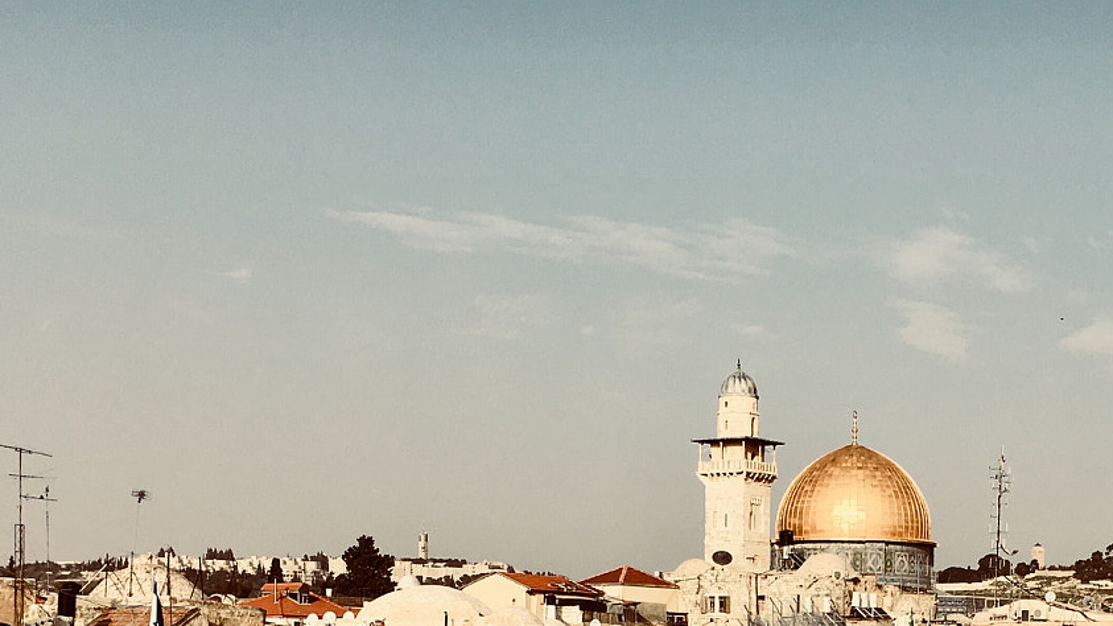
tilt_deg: -0.8
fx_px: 1771
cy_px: 709
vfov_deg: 19.1
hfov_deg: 34.3
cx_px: 813
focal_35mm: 60
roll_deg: -0.6
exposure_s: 1/2079
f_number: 2.2
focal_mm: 4.15
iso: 25
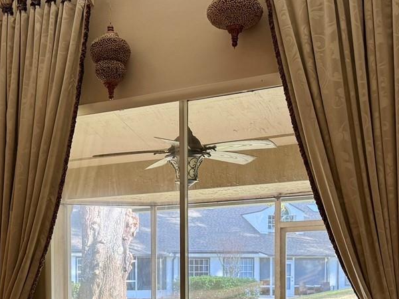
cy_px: 302
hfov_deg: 30.1
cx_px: 143
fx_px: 738
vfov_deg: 22.1
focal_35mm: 64
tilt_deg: -2.1
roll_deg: -0.5
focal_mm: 6.76
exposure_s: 1/120
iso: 100
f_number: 1.78
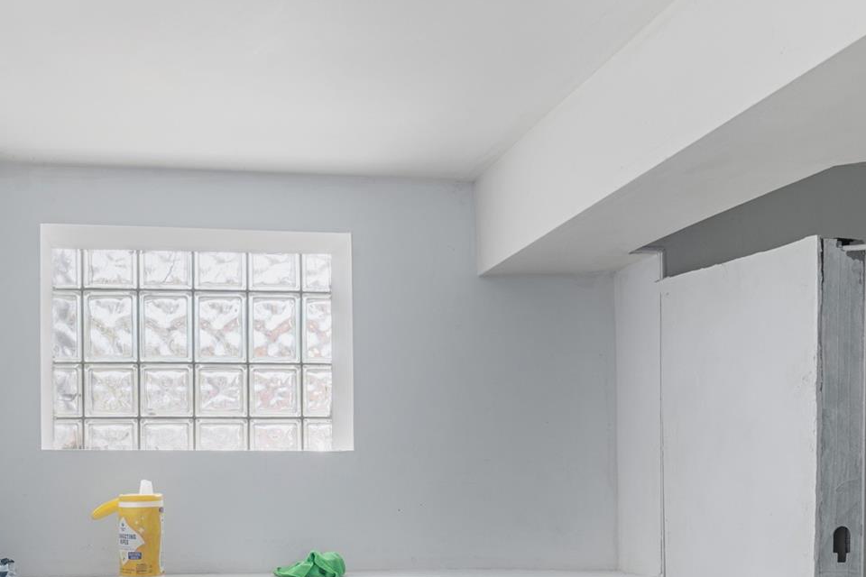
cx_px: 267
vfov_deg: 20.9
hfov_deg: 31.1
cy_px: 497
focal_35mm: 64
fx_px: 1539
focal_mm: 30
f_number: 9
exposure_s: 1/2.5
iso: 320
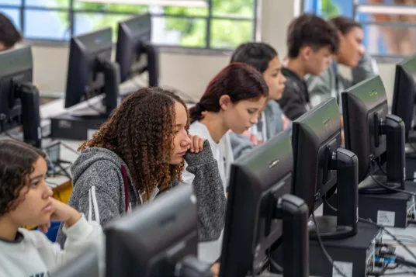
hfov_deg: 15.1
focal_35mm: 136
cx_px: 208
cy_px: 139
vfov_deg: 10.1
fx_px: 1571
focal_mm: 135
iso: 1000
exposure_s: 1/125
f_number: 3.2
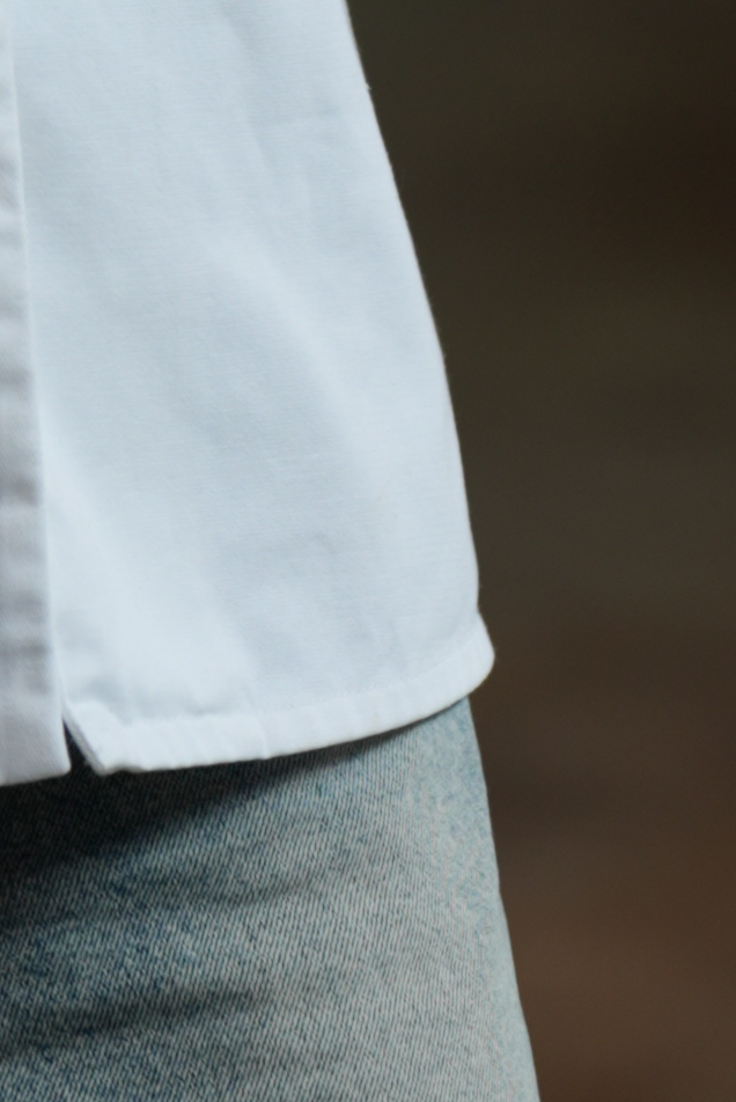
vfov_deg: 4.4
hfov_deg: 3.0
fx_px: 14177
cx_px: -133
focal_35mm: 463
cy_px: -898
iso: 200
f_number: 2.8
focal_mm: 104
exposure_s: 1/100
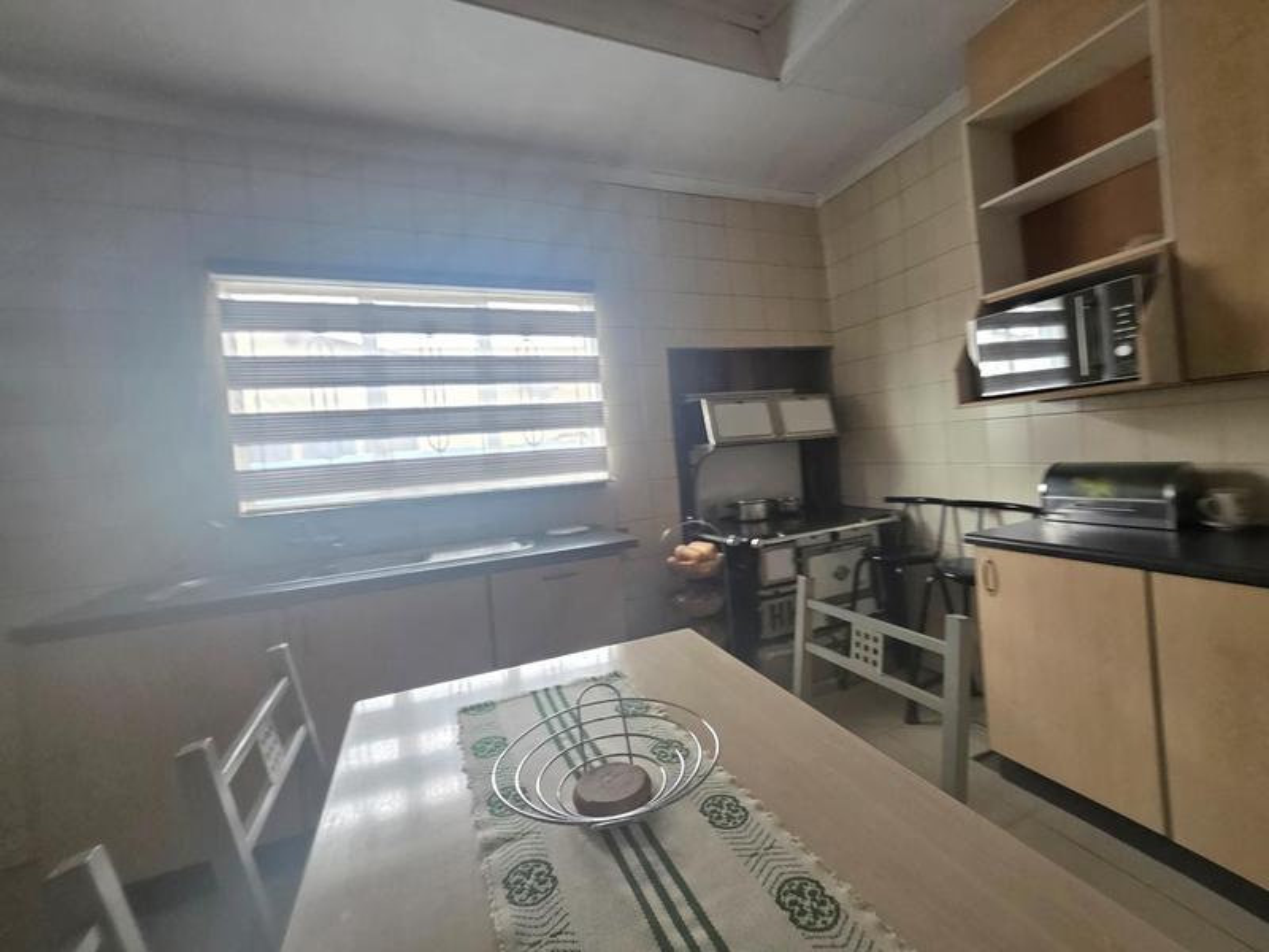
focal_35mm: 13
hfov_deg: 106.2
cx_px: 634
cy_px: 476
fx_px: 477
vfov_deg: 89.9
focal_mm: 2.2
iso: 160
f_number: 1.9
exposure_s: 1/101
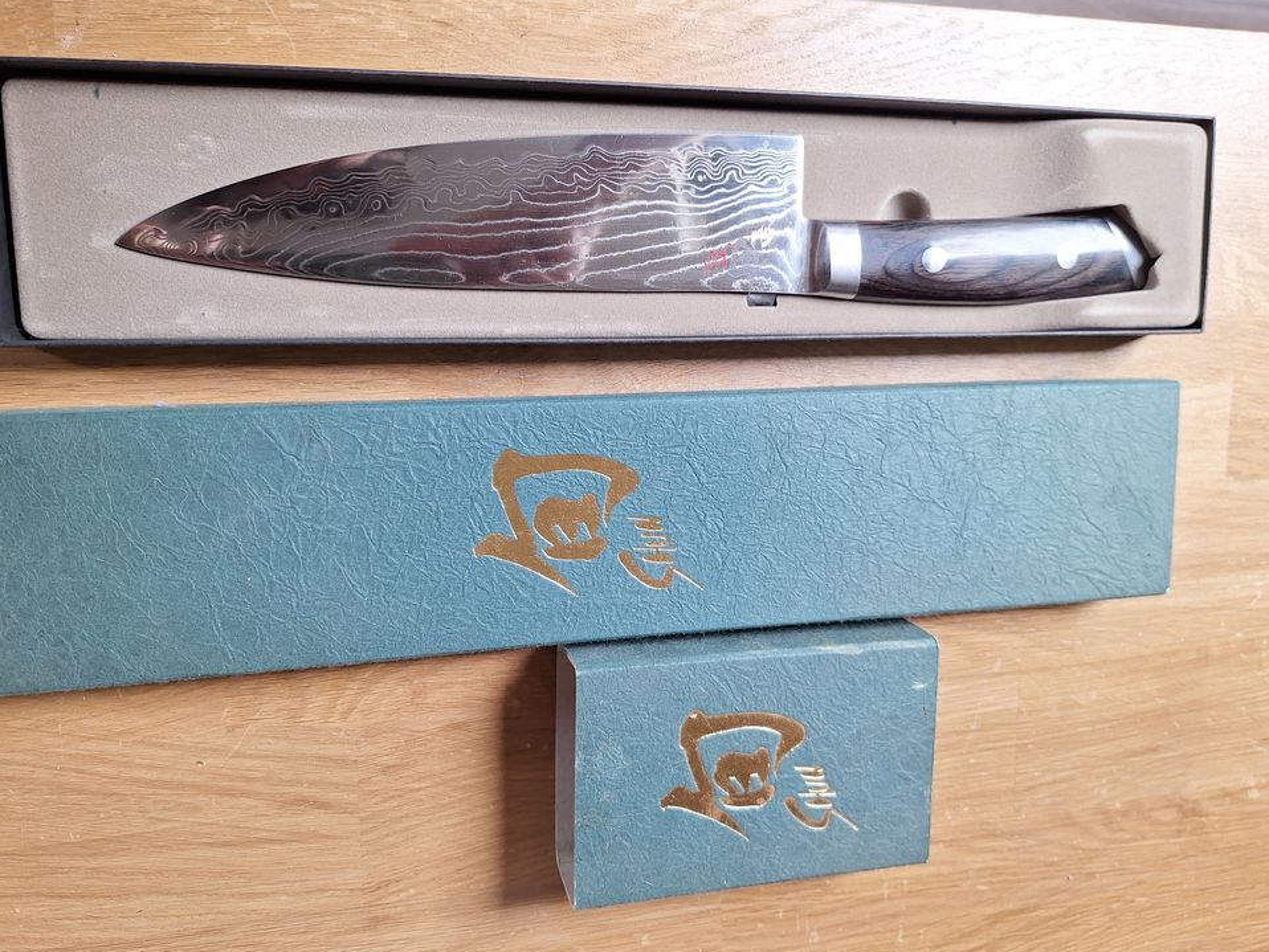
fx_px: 880
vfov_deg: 56.8
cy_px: 471
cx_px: 619
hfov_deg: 71.6
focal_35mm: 24
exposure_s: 1/100
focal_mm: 5.54
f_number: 1.8
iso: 40
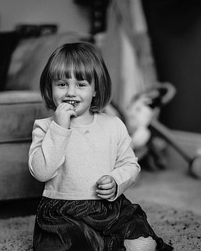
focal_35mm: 97
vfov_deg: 19.8
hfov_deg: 15.9
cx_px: 100
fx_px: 721
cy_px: 131
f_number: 1.8
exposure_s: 1/160
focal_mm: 85
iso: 360
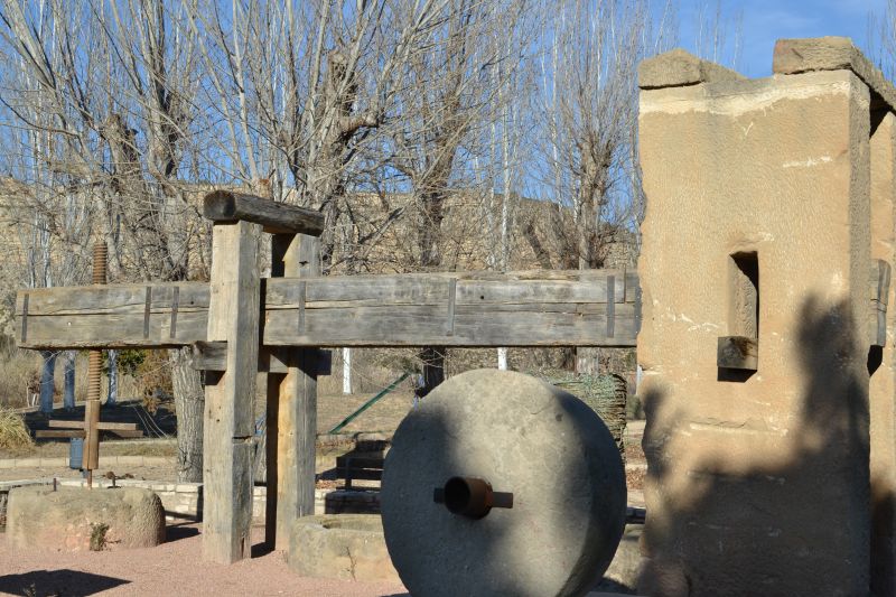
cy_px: 298
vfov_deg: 25.7
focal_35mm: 52
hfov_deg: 37.9
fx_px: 1306
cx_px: 448
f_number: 9
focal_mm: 35
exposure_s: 1/250
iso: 100
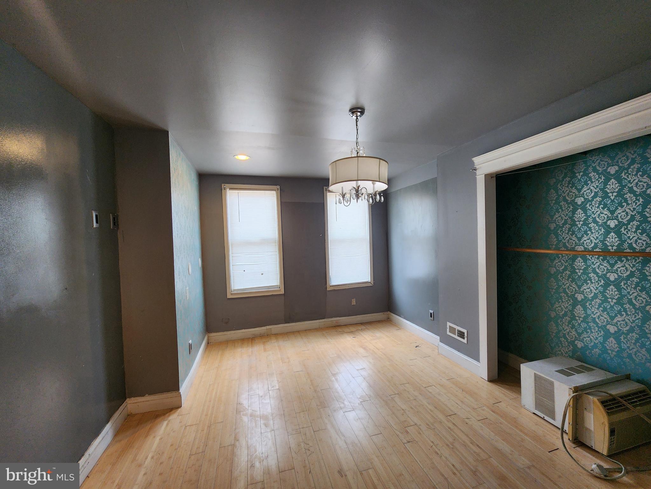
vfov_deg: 89.9
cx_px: 326
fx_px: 244
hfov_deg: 106.2
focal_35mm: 13
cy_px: 244
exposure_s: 1/60
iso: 160
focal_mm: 2.2
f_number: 2.2
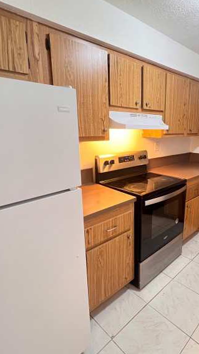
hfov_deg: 54.7
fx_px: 188
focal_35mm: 20
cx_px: 133
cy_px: 172
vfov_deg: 86.6
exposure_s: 1/40
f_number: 1.8
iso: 800
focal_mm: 1.57
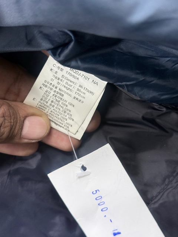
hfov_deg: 30.3
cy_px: 118
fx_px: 329
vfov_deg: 39.7
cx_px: 89
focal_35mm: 48
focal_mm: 6.76
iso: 80
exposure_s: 1/50
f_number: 1.78
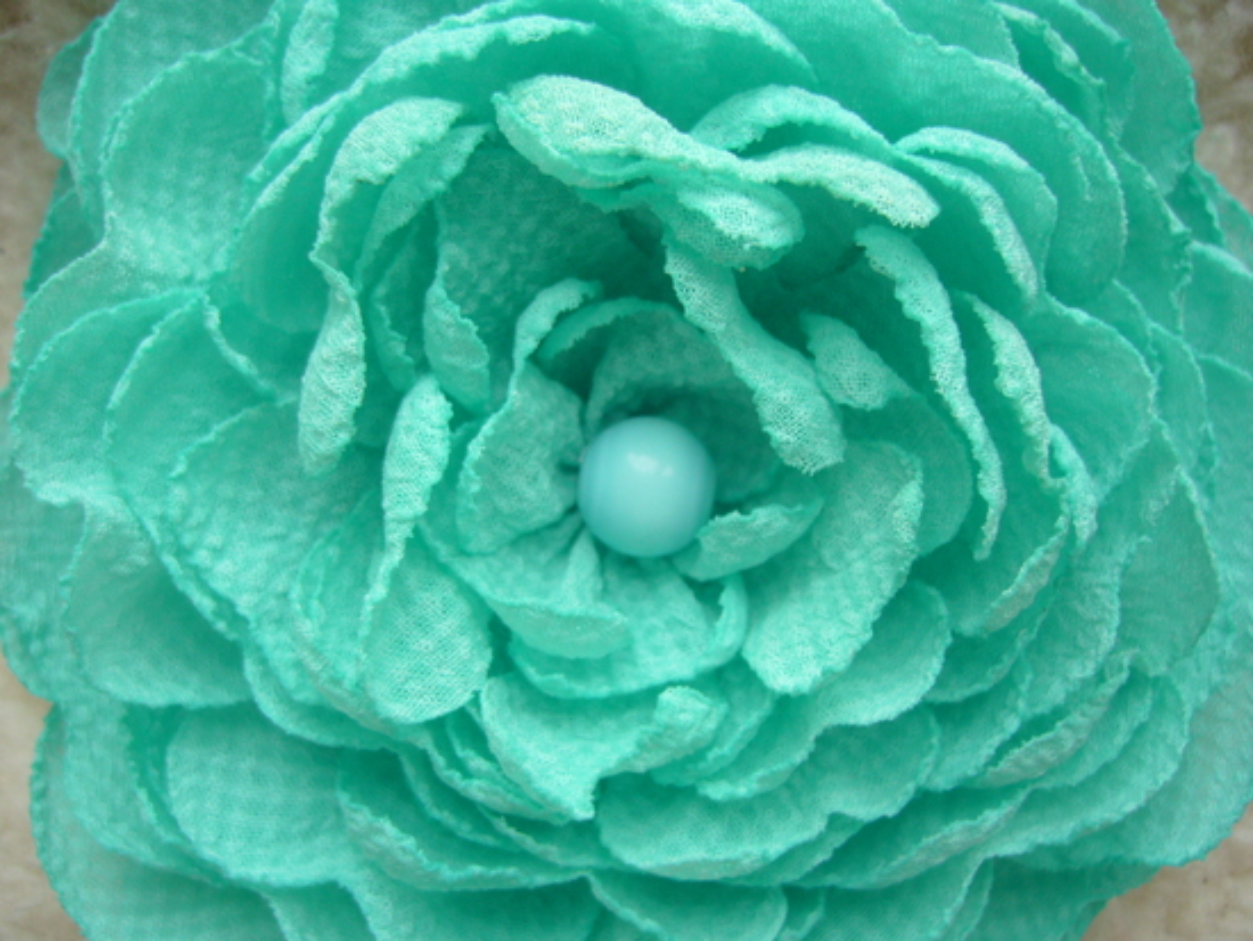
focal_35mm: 35
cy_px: 470
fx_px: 1267
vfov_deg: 40.7
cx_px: 626
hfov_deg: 52.6
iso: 100
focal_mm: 5.8
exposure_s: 1/80
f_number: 2.8
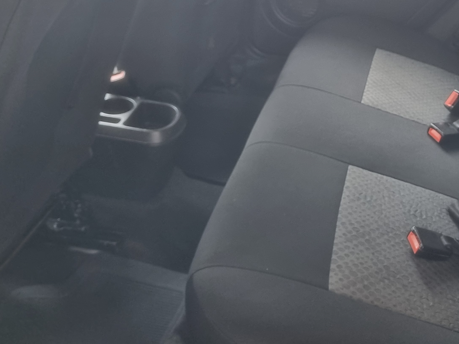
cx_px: 376
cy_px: 66
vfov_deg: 29.5
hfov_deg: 38.0
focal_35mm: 48
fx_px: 636
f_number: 1.8
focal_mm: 5.4
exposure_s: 1/60
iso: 200
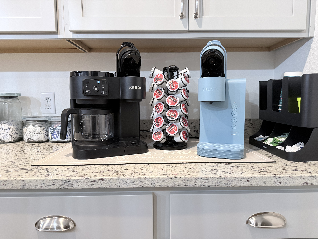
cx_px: 159
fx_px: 220
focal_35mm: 24
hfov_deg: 71.6
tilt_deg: -3.8
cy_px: 120
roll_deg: +1.2
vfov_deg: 56.8
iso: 320
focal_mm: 6.76
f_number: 1.78
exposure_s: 1/60
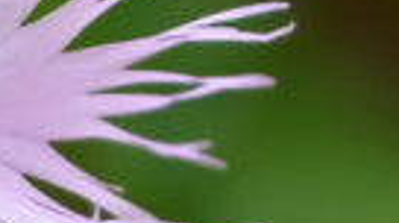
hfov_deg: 1.7
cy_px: 154
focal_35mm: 1233
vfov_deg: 1.0
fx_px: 13025
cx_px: -760
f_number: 7.1
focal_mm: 200
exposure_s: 1/100
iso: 200
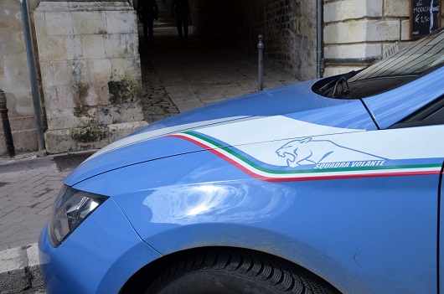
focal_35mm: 38
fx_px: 462
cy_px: 147
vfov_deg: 35.3
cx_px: 222
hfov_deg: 51.4
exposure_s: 1/250
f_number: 8
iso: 100
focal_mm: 25
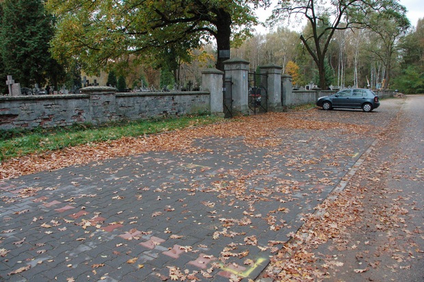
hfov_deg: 62.0
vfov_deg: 43.5
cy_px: 141
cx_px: 212
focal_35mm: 30
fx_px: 353
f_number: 5.6
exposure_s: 1/400
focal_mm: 20
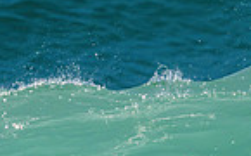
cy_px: 254
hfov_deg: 0.8
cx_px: 246
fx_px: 18434
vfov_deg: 0.5
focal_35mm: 2700
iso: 450
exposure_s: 1/2000
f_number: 11
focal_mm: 560
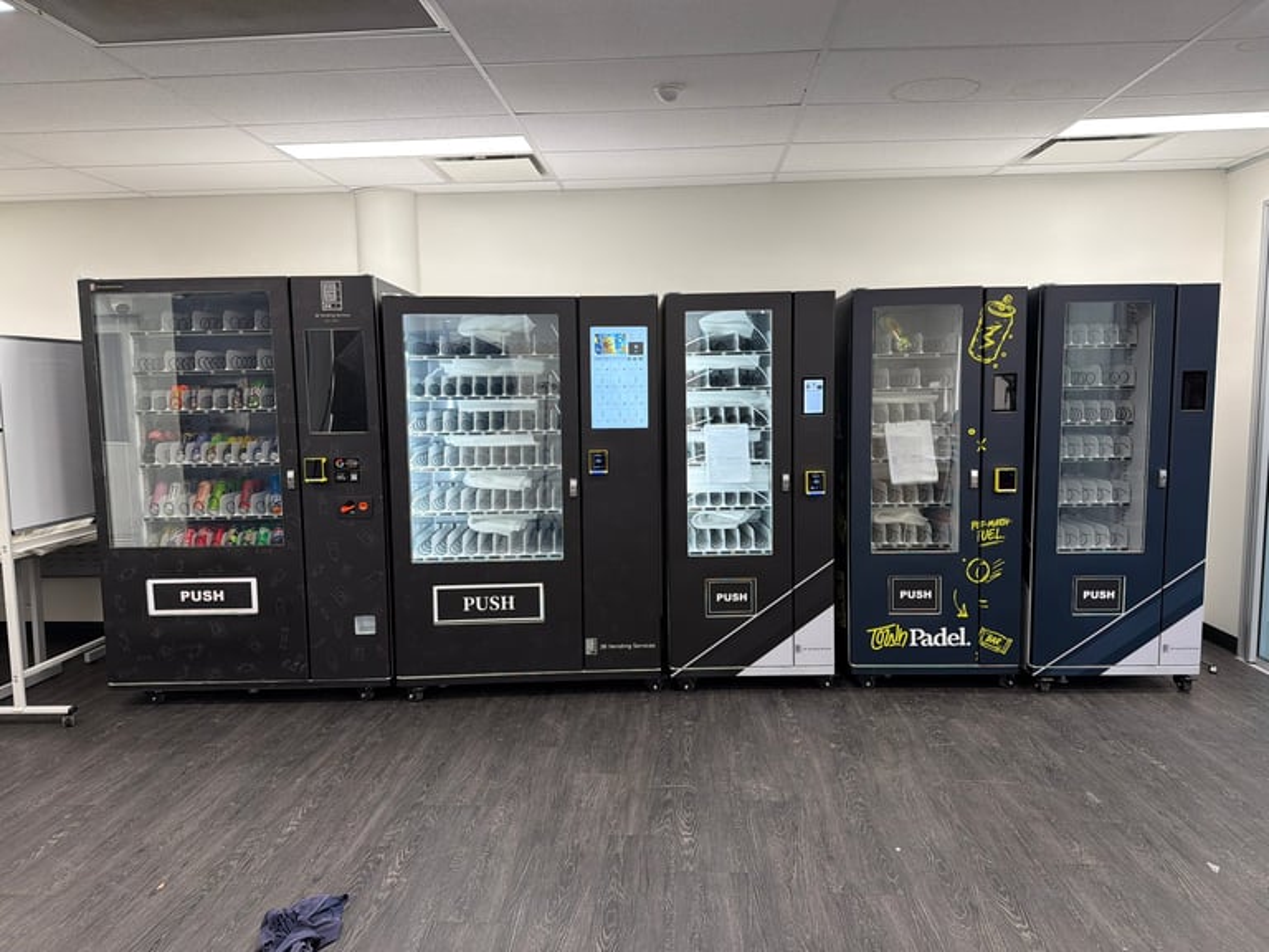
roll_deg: +1.3
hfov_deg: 71.6
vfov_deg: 56.8
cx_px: 634
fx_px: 880
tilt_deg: -6.1
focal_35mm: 24
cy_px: 476
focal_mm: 6.76
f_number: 1.78
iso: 125
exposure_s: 1/100
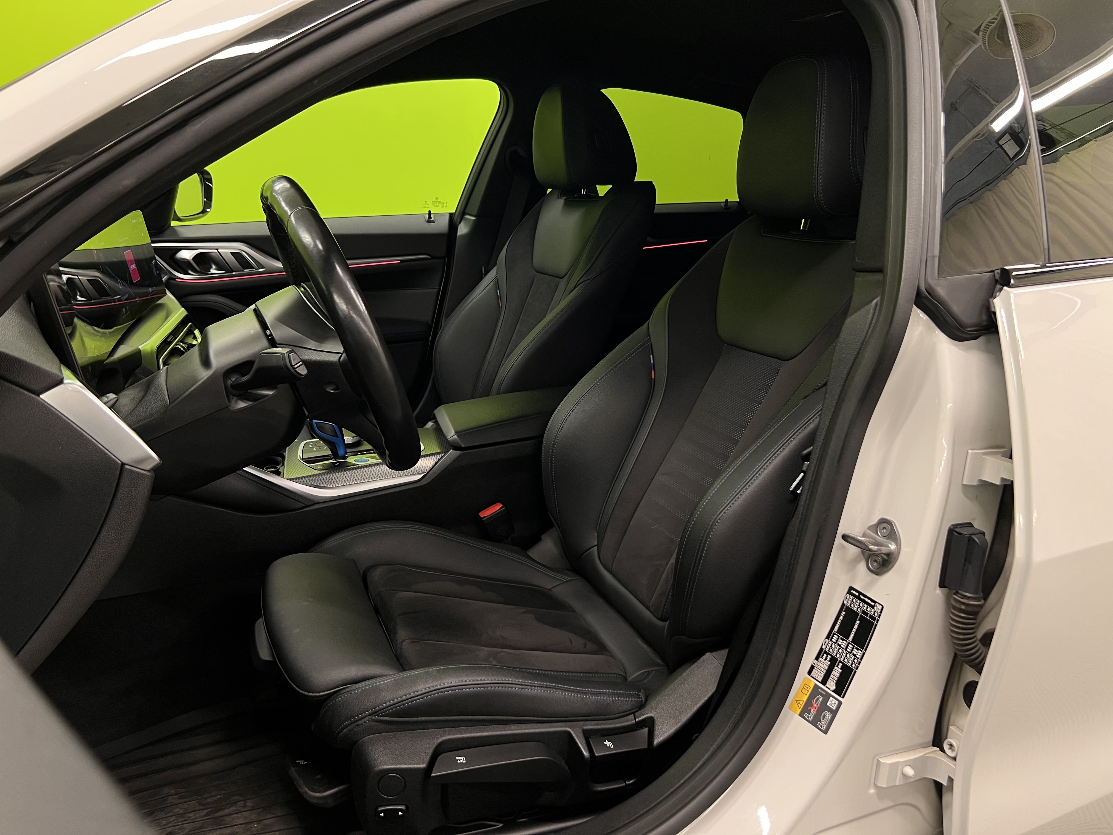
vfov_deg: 53.1
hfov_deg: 67.3
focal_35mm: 26
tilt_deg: -16.1
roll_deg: -1.3
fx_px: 836
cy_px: 418
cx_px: 556
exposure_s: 1/50
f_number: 1.5
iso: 200
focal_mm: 5.7
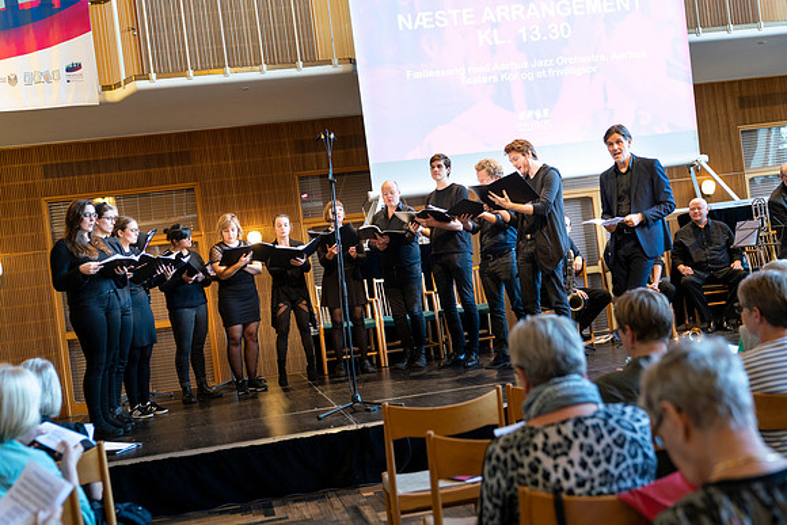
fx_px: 962
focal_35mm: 44
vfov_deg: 30.5
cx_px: 394
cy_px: 262
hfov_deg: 44.5
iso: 1250
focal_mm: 44
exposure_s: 1/160
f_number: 2.8
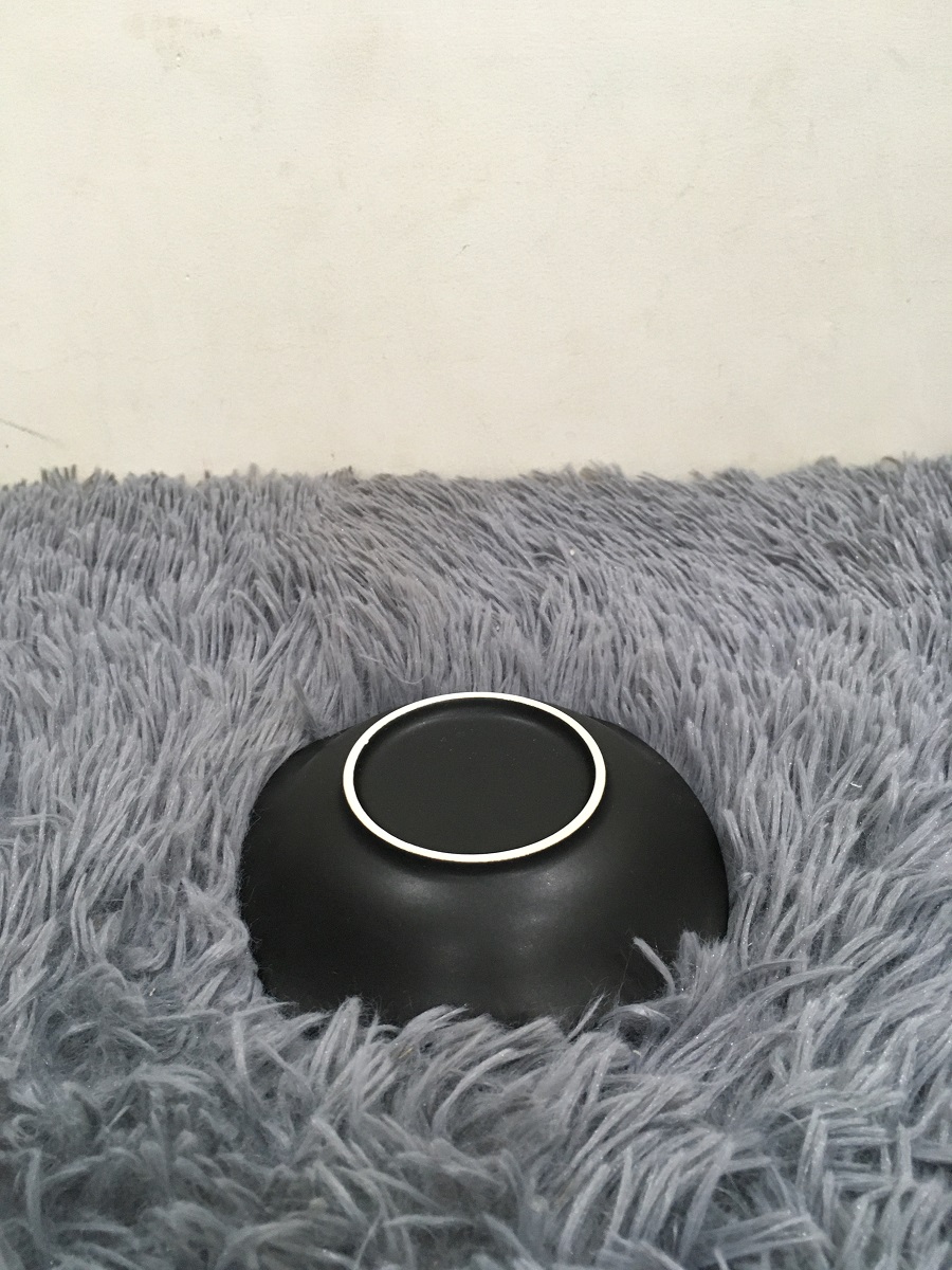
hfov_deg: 48.2
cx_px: 476
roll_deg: +0.8
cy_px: 635
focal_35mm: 29
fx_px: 1063
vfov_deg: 61.7
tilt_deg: -32.3
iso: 160
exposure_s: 1/33
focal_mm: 4.15
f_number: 2.2
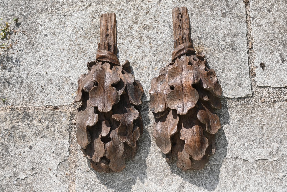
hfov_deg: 40.0
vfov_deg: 27.3
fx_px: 395
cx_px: 144
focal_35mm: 50
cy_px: 96
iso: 100
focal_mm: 33
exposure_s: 1/400
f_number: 7.1
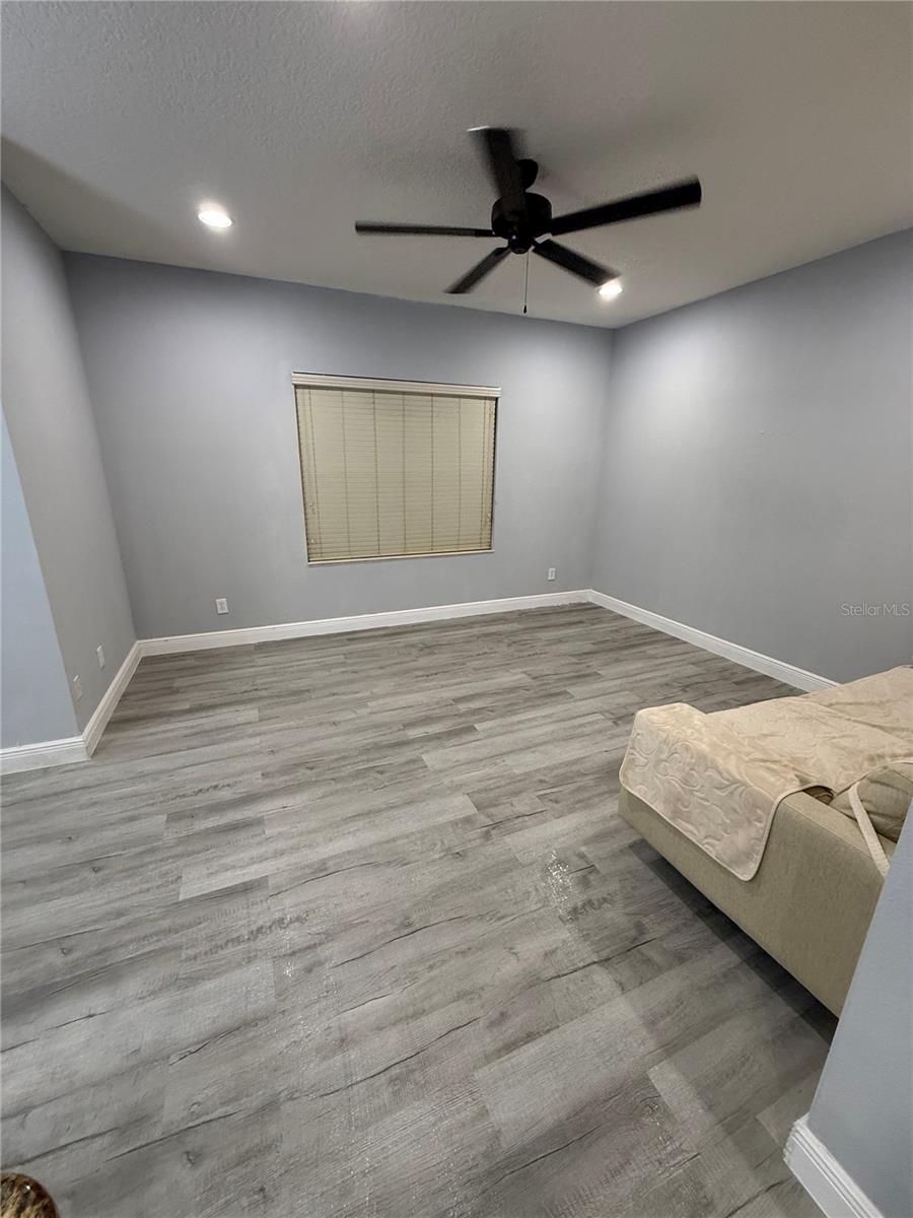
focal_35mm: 14
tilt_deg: -16.9
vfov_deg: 102.1
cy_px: 609
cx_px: 456
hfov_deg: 85.7
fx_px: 492
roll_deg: -1.8
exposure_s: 1/60
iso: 250
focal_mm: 2.22
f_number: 2.2
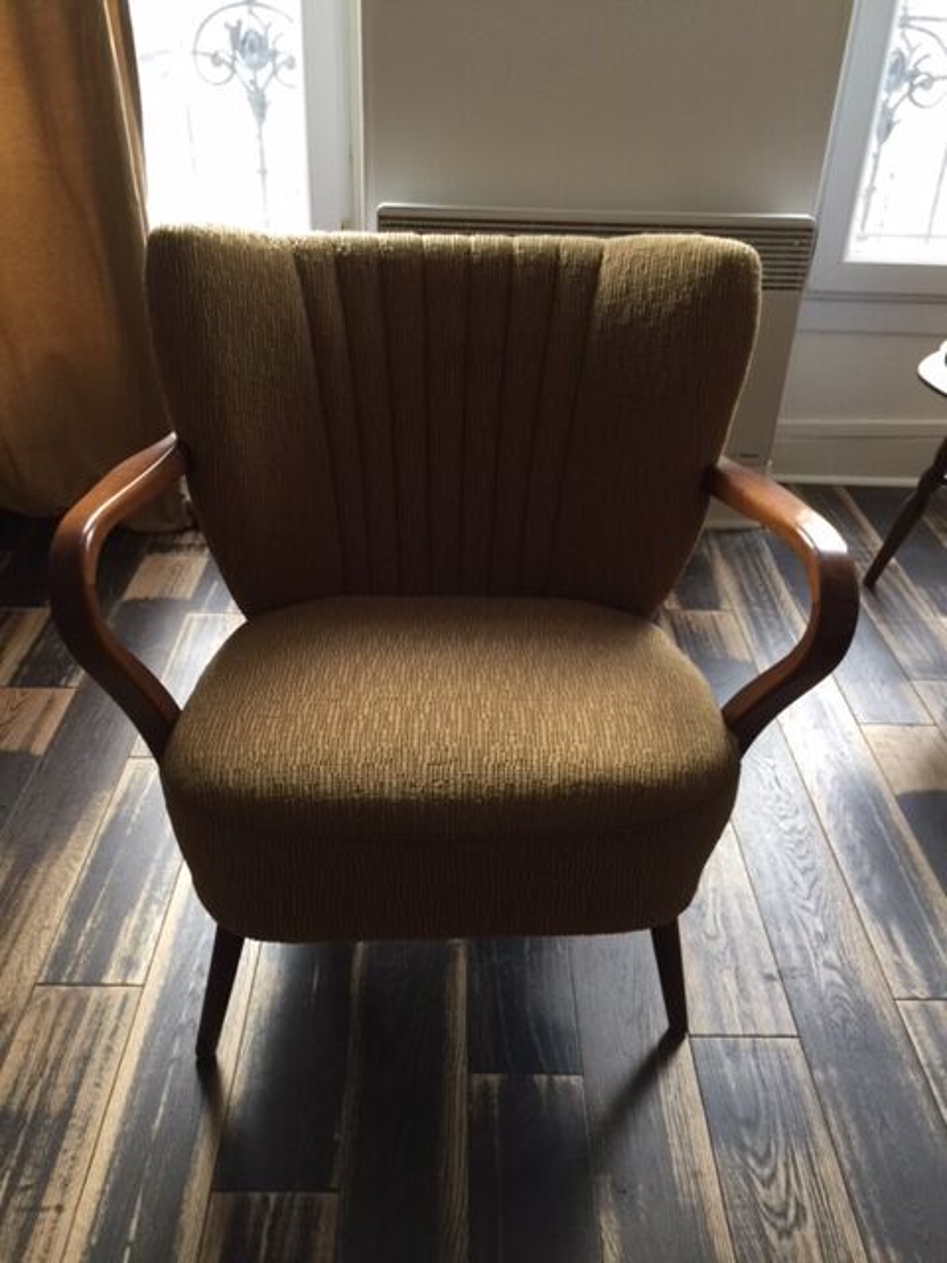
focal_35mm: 29
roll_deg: -0.6
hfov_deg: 48.2
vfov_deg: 61.7
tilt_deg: -32.1
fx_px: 1058
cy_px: 632
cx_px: 474
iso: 64
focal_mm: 4.15
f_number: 2.2
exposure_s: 1/33
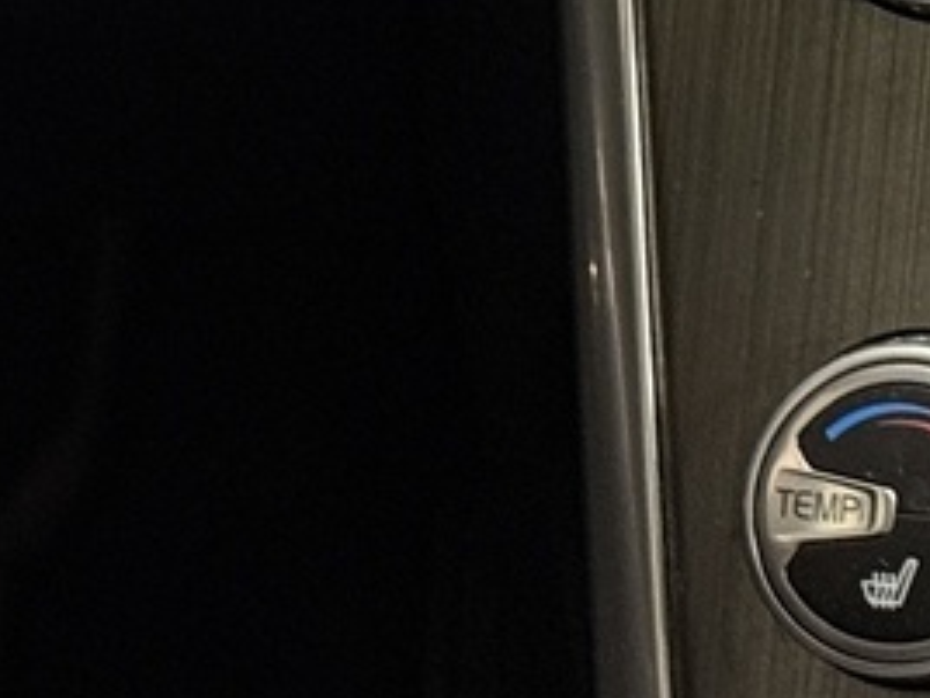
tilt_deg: -20.8
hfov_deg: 7.5
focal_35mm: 258
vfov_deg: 5.6
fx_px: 6931
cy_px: -629
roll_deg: -1.0
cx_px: 1624
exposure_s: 1/40
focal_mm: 6.76
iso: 320
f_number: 1.78
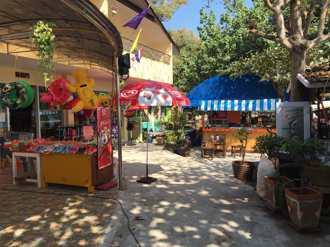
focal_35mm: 29
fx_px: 276
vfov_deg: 48.2
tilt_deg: -2.1
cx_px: 165
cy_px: 124
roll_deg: +0.1
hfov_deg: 61.7
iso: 32
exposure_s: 1/942
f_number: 2.2
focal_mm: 4.15
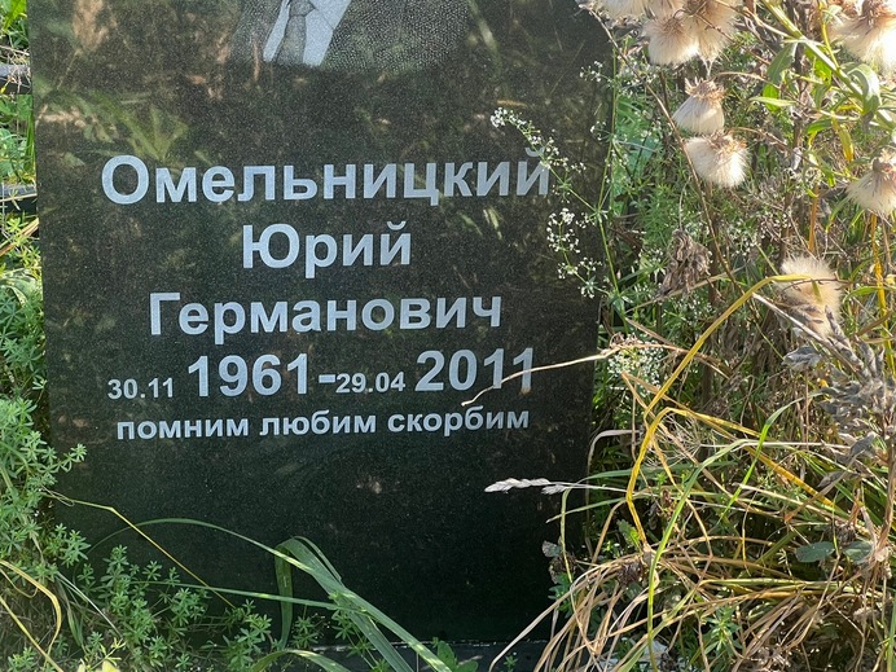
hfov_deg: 22.0
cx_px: 381
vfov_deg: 16.6
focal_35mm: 89
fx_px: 2304
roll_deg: -3.0
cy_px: 298
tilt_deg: -32.4
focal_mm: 9
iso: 64
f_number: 2.8
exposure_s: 1/99
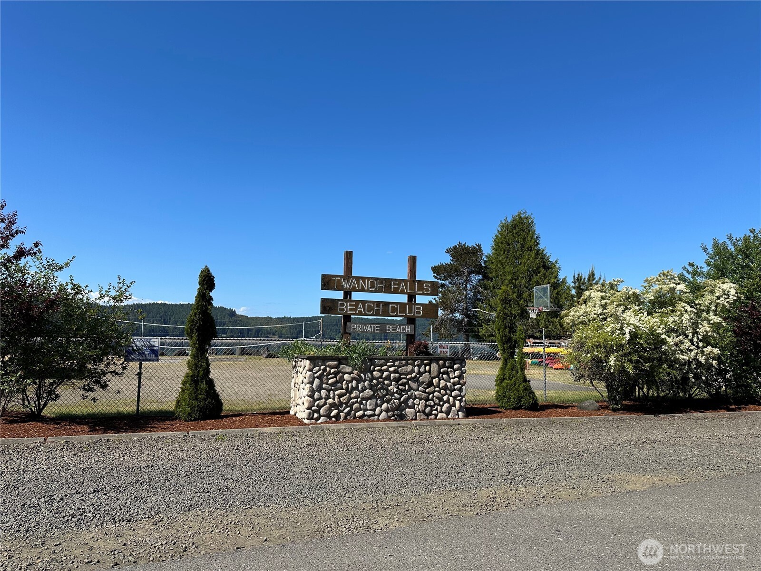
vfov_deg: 56.8
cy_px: 286
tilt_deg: +6.2
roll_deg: -2.1
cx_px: 380
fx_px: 528
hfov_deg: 71.6
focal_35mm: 24
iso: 80
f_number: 1.78
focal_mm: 6.86
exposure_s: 1/4184
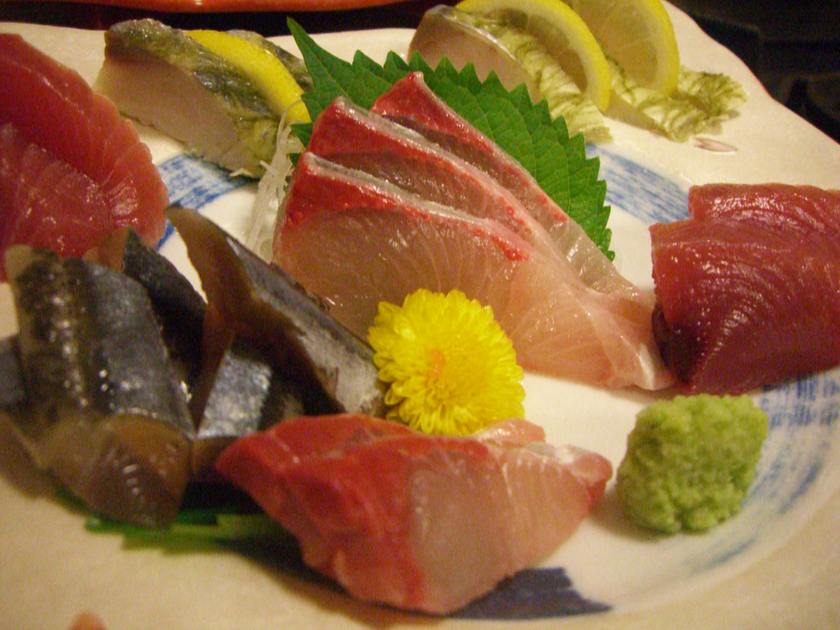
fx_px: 922
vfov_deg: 37.7
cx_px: 420
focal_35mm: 38
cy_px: 315
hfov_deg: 49.0
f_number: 2.7
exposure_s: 1/40
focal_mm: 6.2
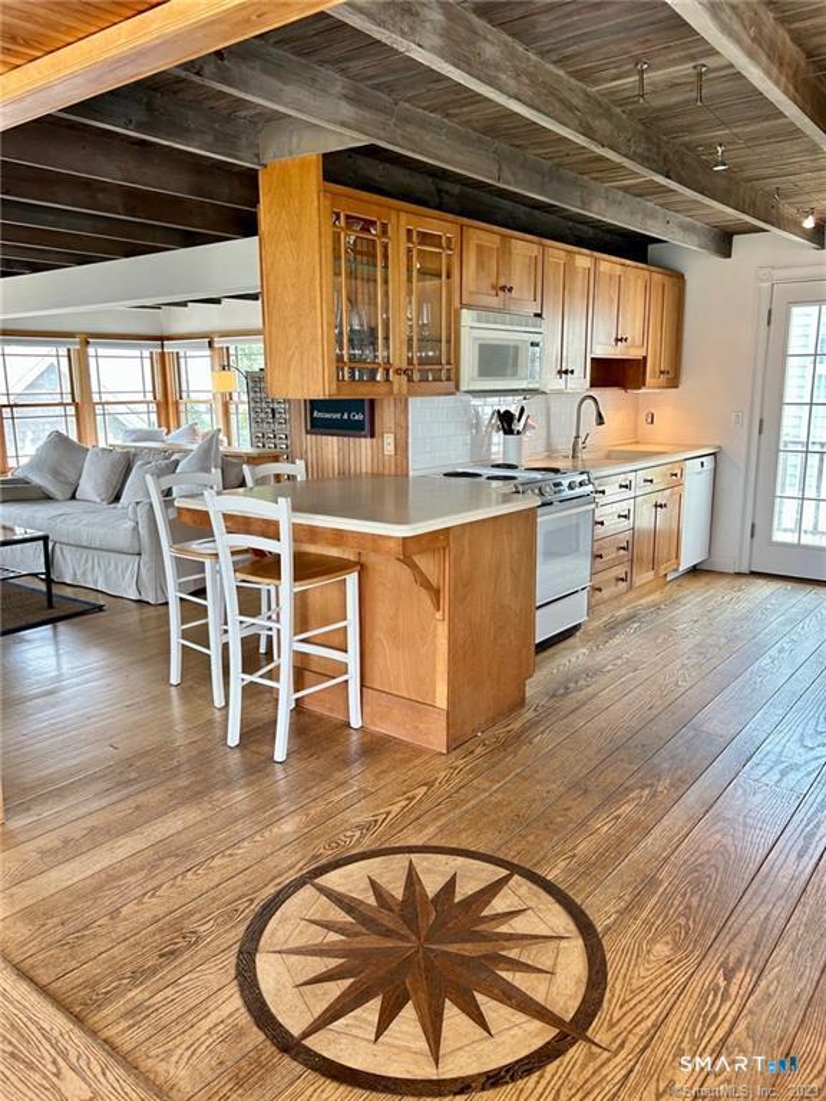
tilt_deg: -11.2
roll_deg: +0.7
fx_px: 827
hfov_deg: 53.1
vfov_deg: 67.3
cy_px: 550
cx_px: 413
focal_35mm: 26
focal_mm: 5.7
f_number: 1.5
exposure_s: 1/120
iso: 80
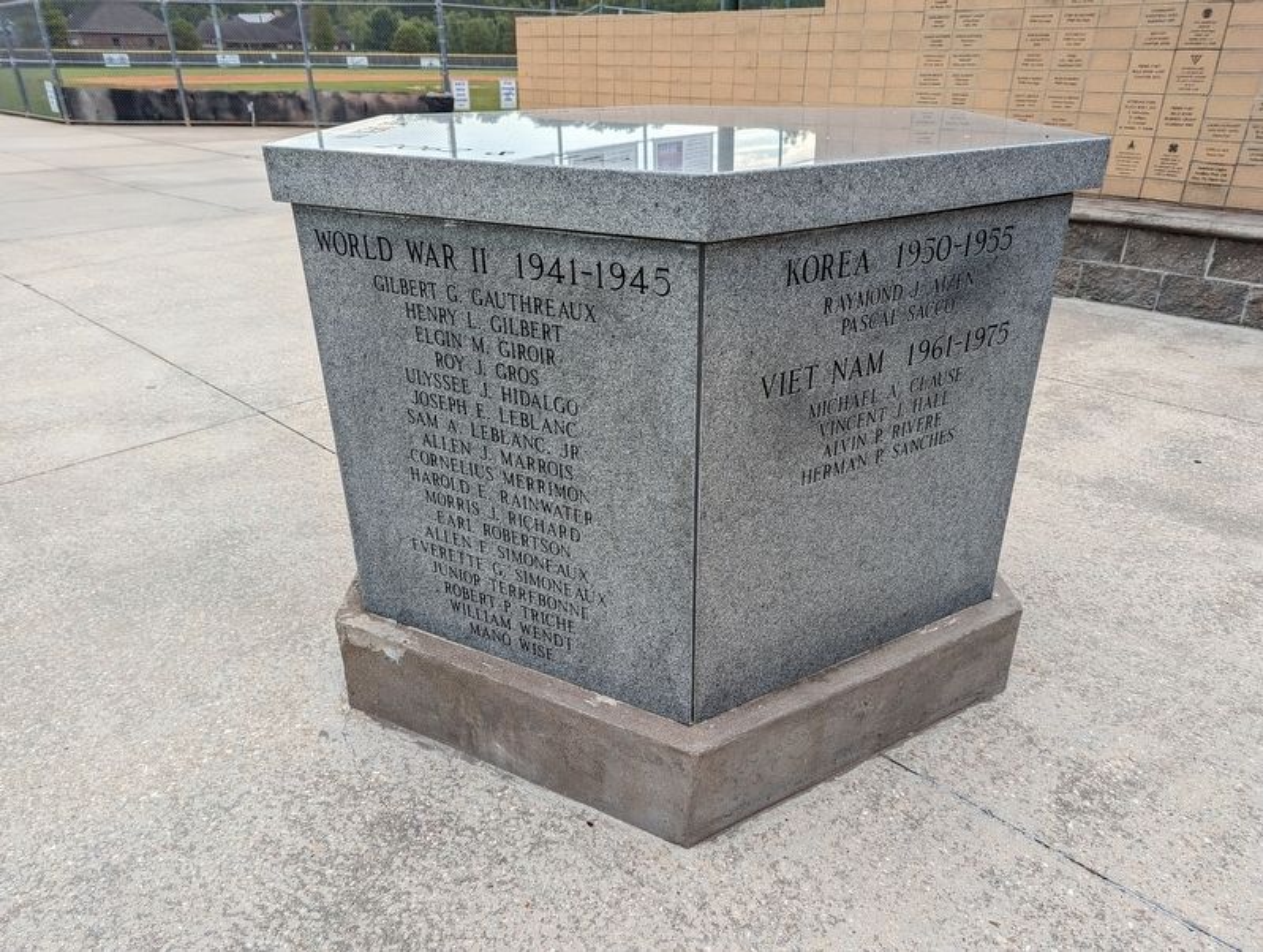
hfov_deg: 71.5
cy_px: 476
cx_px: 632
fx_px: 877
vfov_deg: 57.0
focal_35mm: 24
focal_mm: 6.81
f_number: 1.85
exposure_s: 1/615
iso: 39
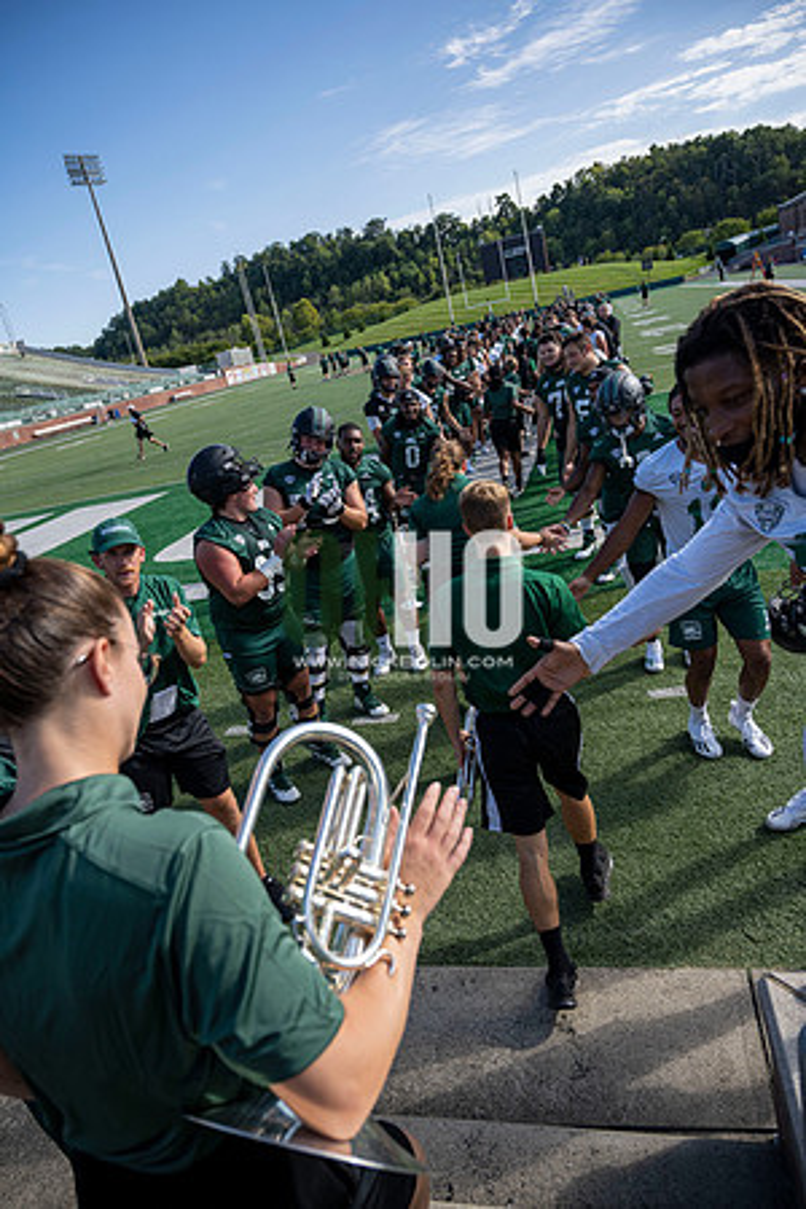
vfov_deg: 73.7
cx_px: 403
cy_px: 604
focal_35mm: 24
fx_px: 806
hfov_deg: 53.1
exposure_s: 1/1250
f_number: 4.5
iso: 250
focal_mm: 24
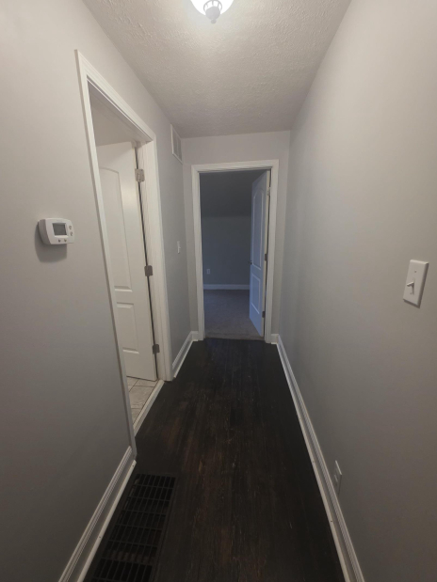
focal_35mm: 14
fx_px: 236
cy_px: 304
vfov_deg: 102.0
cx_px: 209
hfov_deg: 85.6
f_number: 1.9
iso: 250
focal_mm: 2.2
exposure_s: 1/60
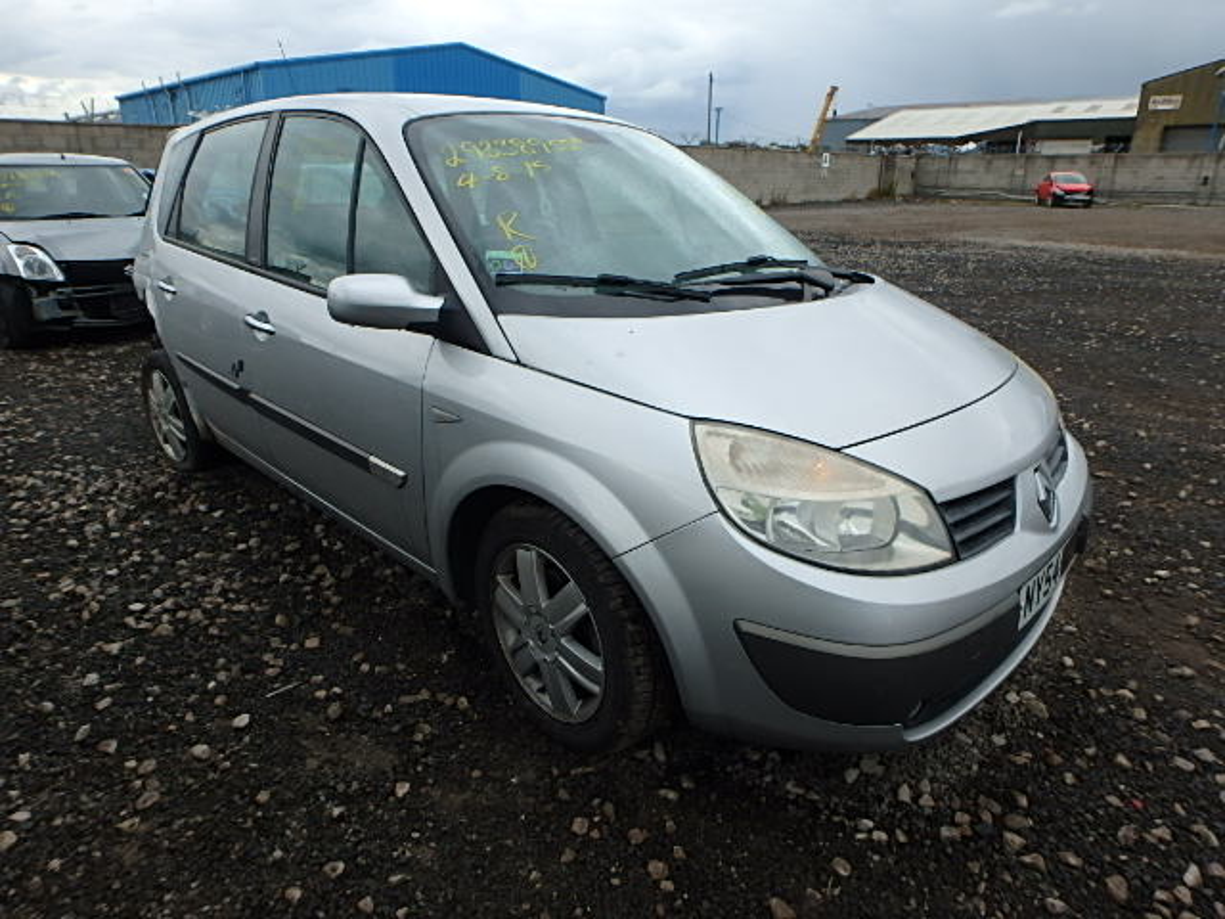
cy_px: 460
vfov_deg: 63.4
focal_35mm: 21
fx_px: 743
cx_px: 612
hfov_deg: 79.0
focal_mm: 3.7
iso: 125
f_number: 3.5
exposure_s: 1/640
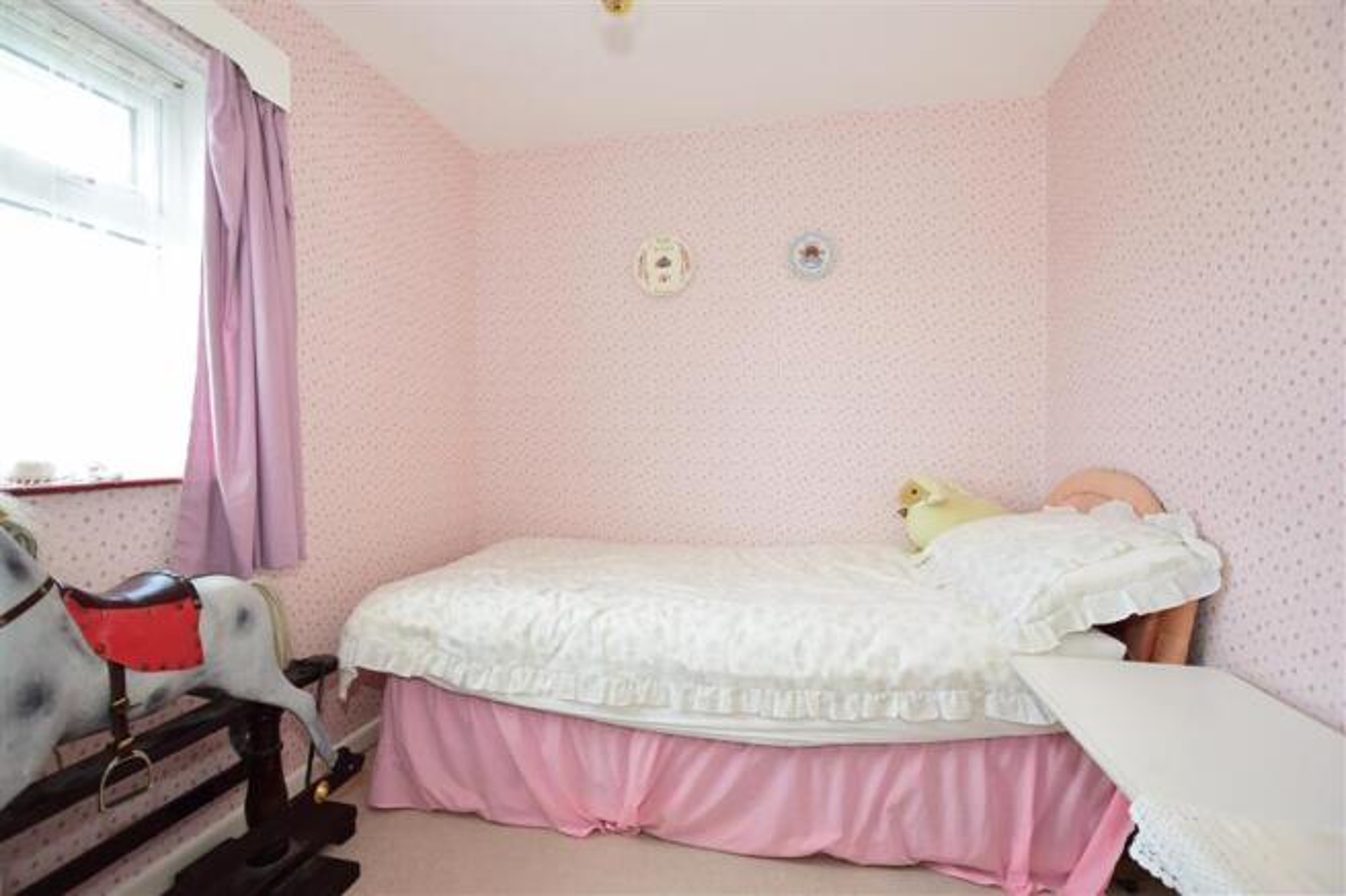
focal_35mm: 15
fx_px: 561
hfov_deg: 100.4
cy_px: 448
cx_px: 673
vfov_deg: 77.3
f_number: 5
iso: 200
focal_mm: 10
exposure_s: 1/30
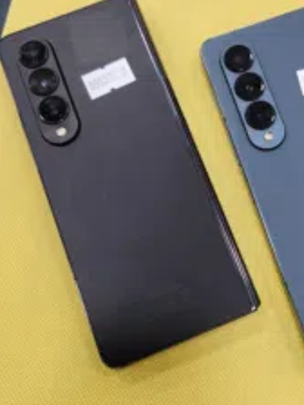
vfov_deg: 45.6
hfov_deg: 34.2
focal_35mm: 41
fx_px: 480
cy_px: 172
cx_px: 237
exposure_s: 1/180
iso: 50
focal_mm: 5.4
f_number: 1.8
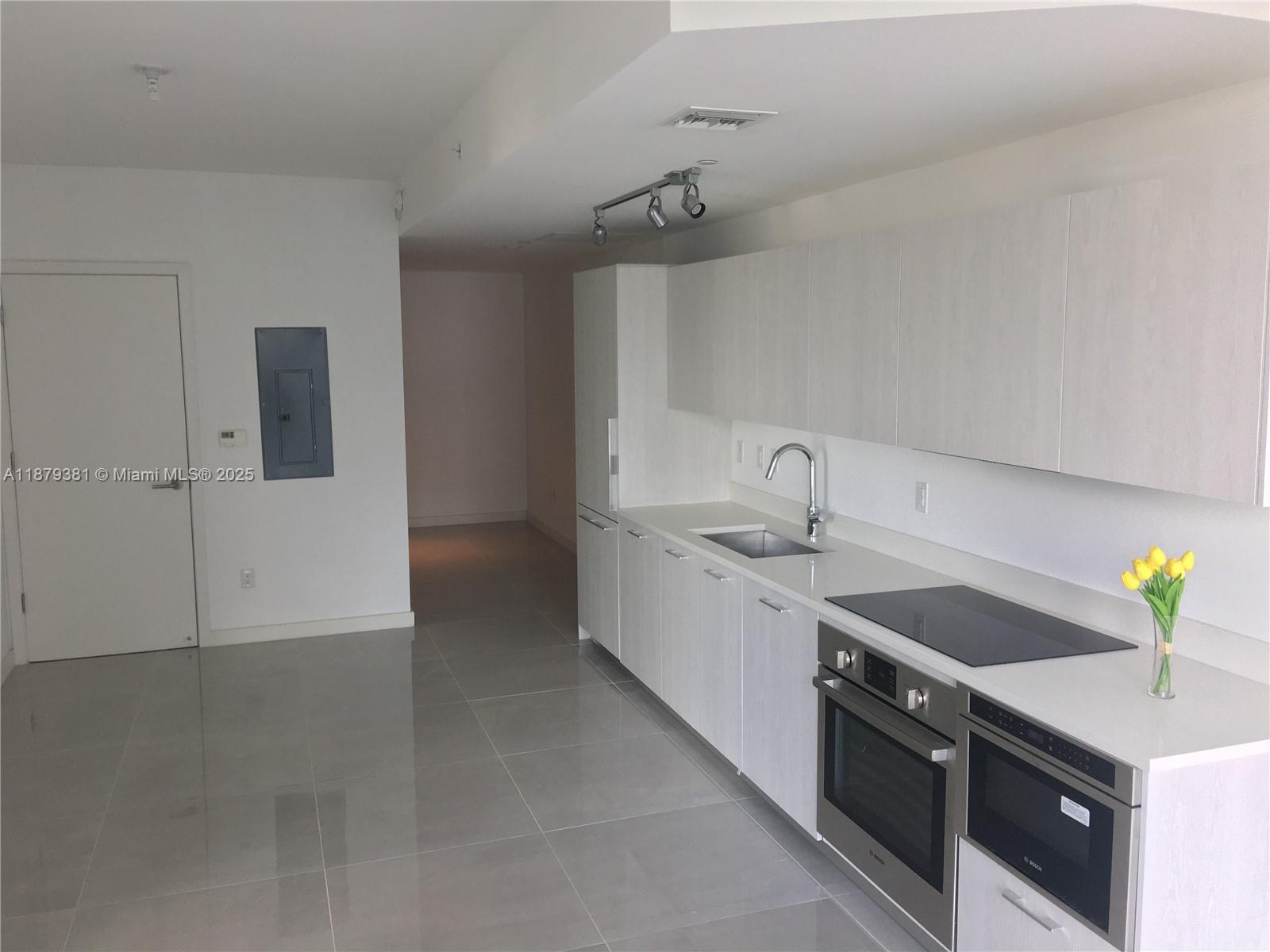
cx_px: 635
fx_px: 1064
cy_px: 476
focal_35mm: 29
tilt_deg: -7.2
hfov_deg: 61.7
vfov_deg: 48.2
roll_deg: +1.0
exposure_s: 1/40
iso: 25
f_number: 2.2
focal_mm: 4.15
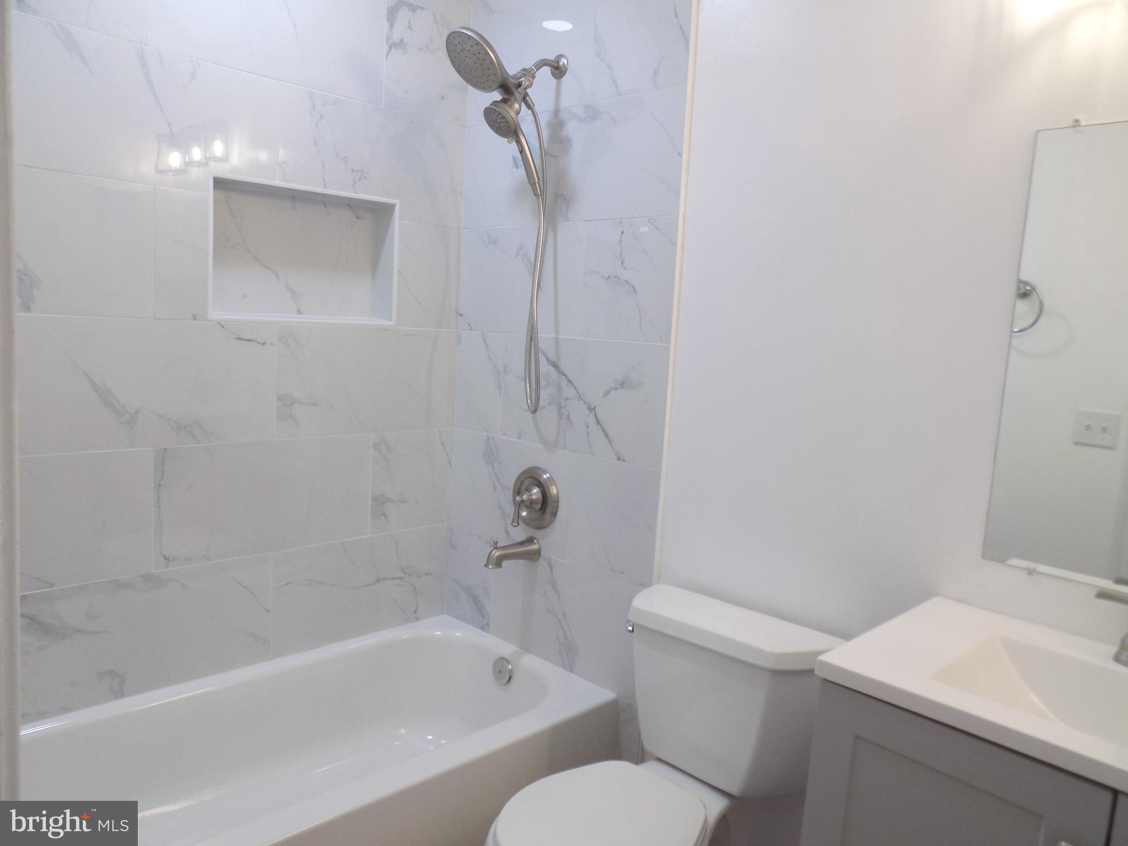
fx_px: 782
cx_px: 564
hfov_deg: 71.6
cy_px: 423
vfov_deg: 56.8
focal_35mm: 24
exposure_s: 1/30
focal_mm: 4.3
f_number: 3.1
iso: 100
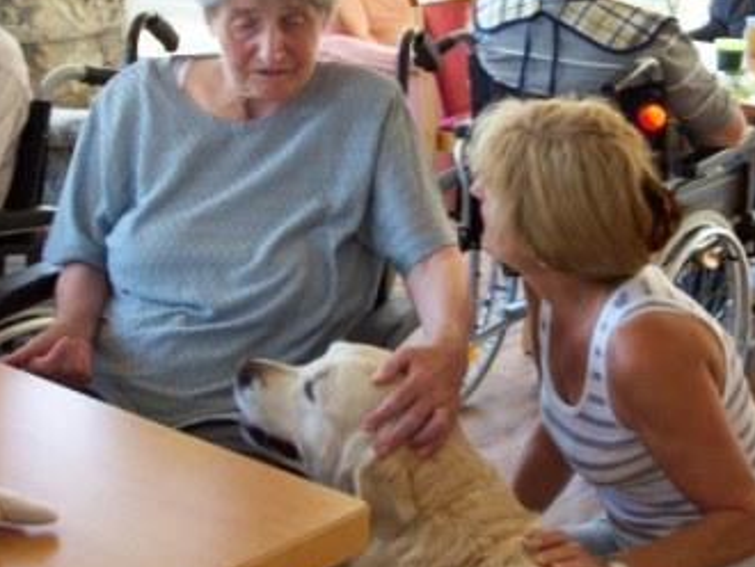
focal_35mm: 76
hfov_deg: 25.6
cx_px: 378
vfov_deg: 19.4
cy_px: 263
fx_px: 1659
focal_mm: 9.4
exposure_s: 1/59.8
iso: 200
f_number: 3.4
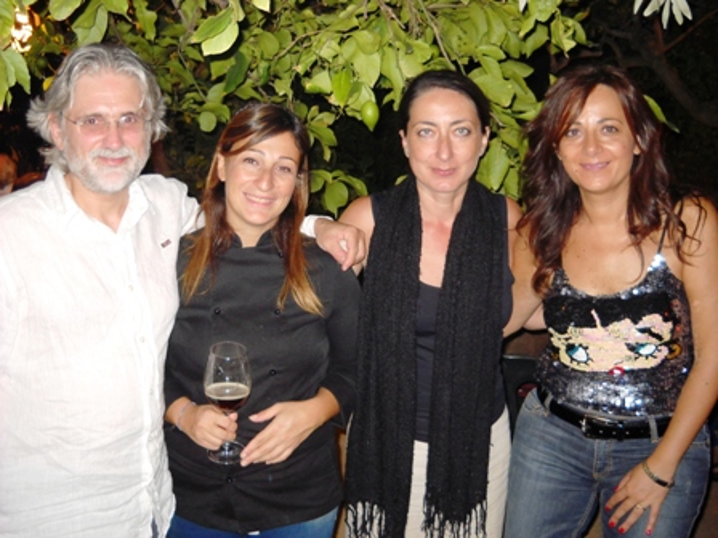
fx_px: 850
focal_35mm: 41
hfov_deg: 45.8
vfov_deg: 35.1
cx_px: 359
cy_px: 269
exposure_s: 1/30
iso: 200
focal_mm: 6.72
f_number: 3.1
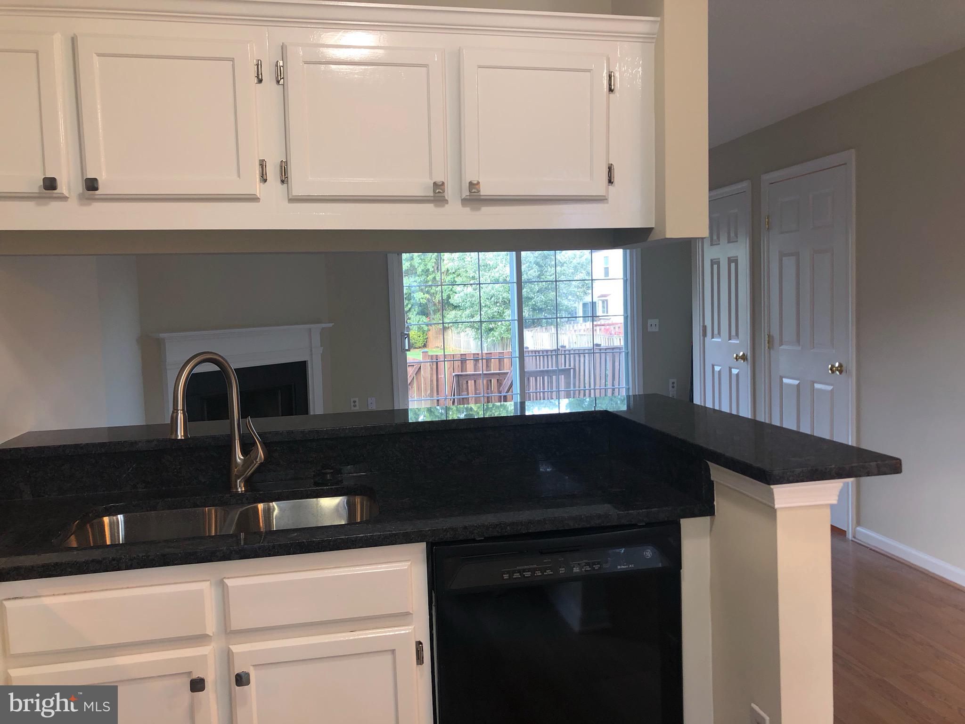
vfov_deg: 49.7
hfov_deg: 63.4
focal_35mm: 28
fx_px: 781
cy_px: 362
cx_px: 482
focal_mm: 4
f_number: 1.8
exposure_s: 1/22
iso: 20
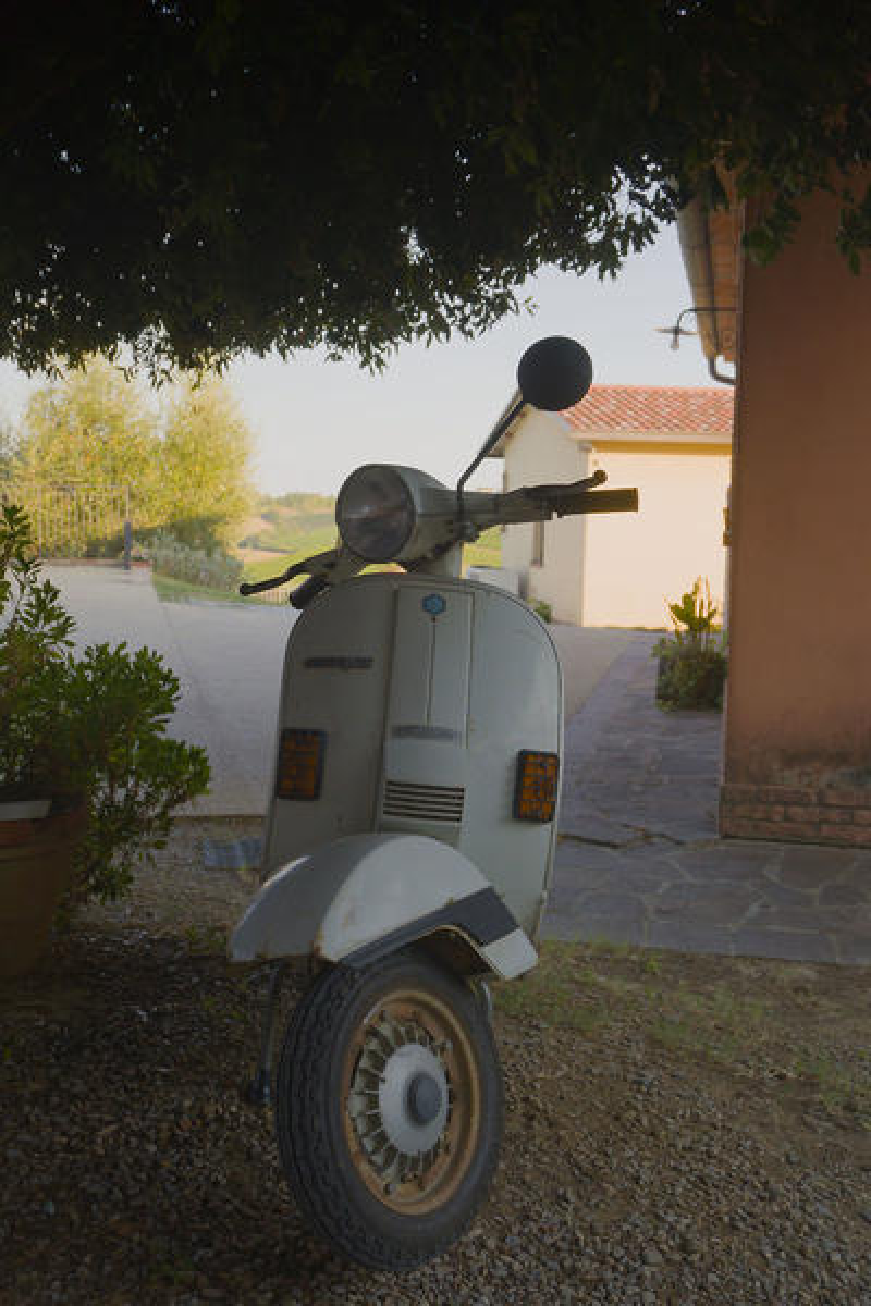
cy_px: 653
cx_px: 436
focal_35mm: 38
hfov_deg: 35.5
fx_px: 1361
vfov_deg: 51.3
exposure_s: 1/100
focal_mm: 25
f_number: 5.6
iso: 100
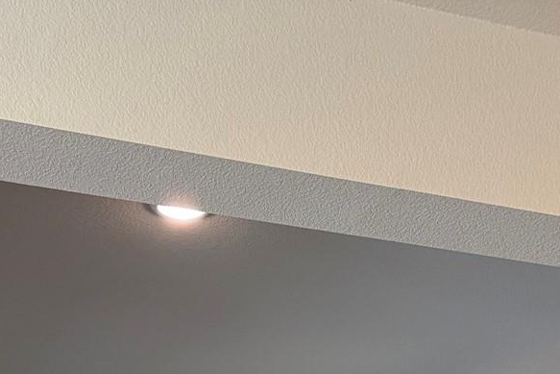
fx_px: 1478
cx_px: 263
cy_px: 727
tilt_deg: +5.1
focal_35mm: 95
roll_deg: -0.1
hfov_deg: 21.5
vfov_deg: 12.8
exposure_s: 1/141
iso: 125
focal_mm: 5.96
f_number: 1.6
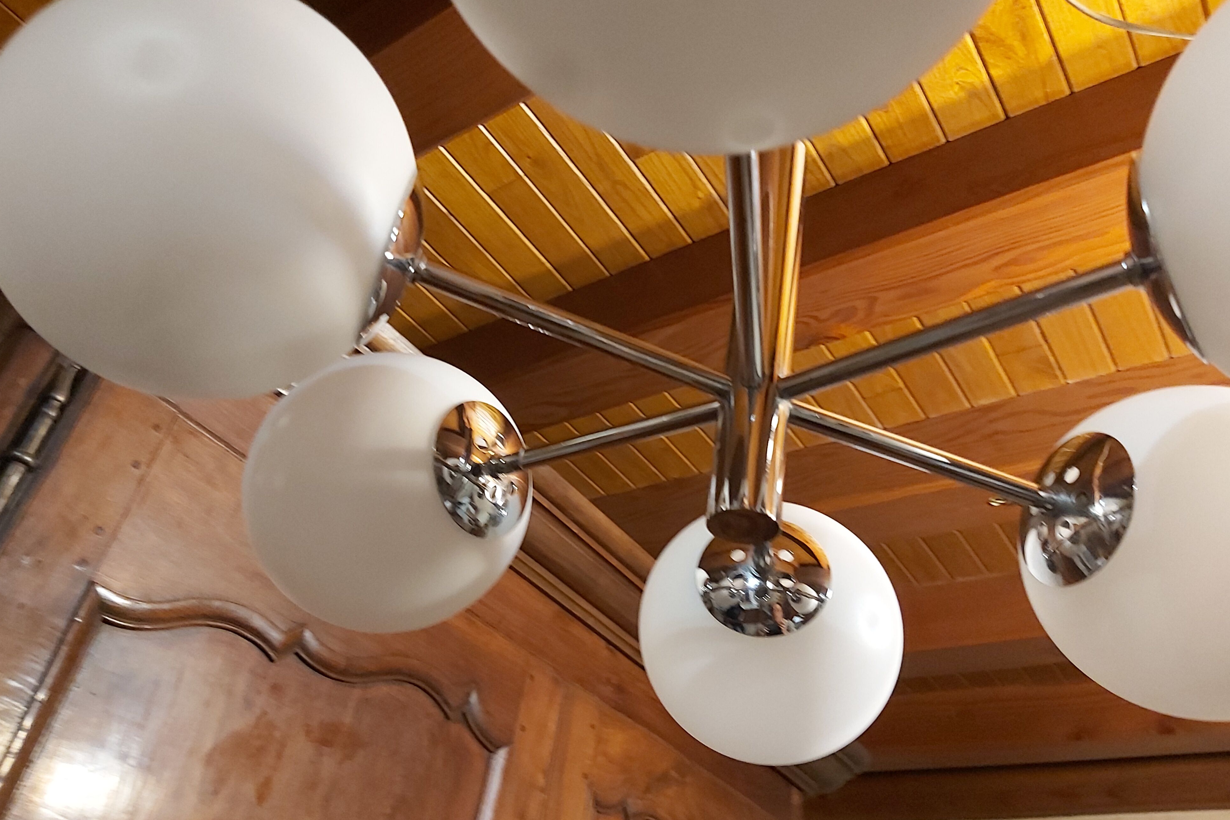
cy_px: 424
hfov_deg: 65.5
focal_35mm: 28
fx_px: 957
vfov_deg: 46.4
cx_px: 613
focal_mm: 3.92
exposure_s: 1/25
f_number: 1.7
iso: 400
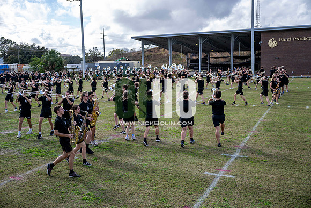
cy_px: 104
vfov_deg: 36.0
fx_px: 320
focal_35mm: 37
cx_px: 156
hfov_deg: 51.9
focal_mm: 37
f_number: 2.8
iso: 125
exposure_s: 1/1250
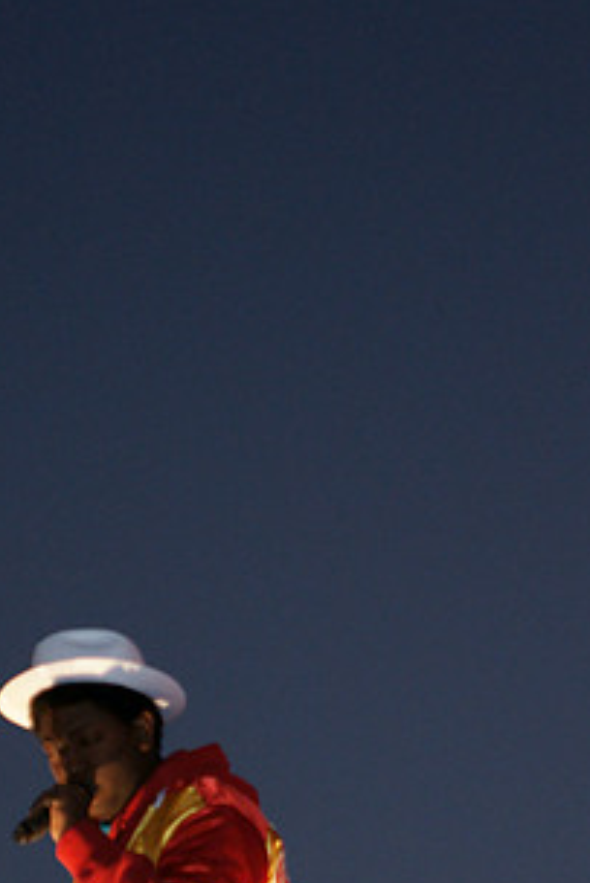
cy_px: 790
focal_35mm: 215
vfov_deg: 9.5
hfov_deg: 6.4
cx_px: 126
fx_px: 5278
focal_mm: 75
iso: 800
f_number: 2.8
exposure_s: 1/125
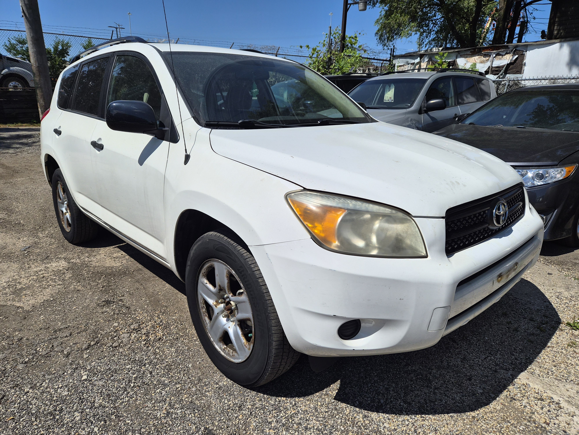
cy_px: 218
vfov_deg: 58.9
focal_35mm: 23
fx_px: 385
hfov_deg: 73.9
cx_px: 290
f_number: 1.8
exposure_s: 1/7696
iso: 50
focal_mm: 5.4
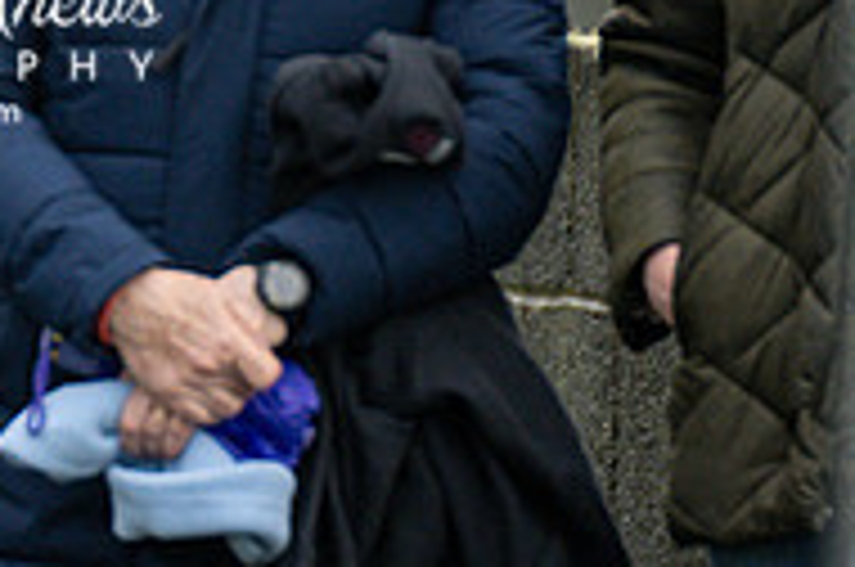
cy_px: -76
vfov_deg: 1.0
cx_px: -144
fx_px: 32577
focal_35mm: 1374
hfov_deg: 1.5
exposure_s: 1/1600
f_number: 2.8
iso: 400
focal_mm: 300
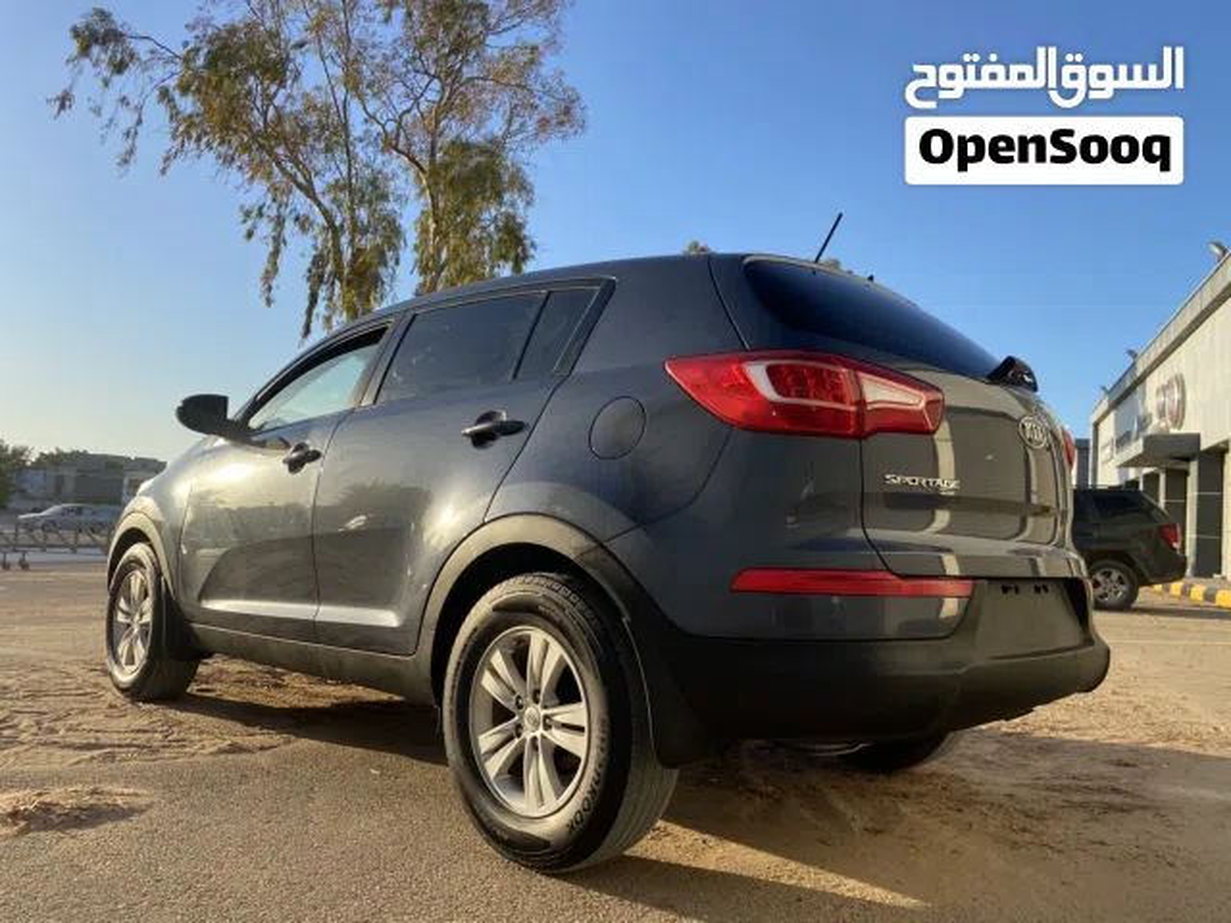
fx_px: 925
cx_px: 616
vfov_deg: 53.1
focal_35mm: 26
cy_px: 462
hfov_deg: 67.3
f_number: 1.8
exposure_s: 1/1346
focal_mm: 4.25
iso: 32
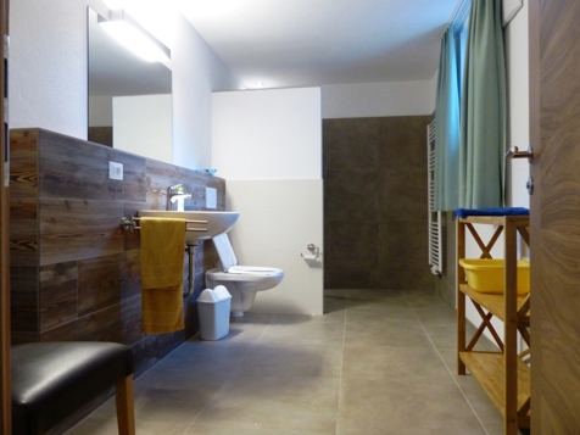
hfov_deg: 69.4
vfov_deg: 54.9
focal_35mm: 25
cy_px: 218
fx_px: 419
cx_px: 290
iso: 400
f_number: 2.8
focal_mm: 4.5
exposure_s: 1/25
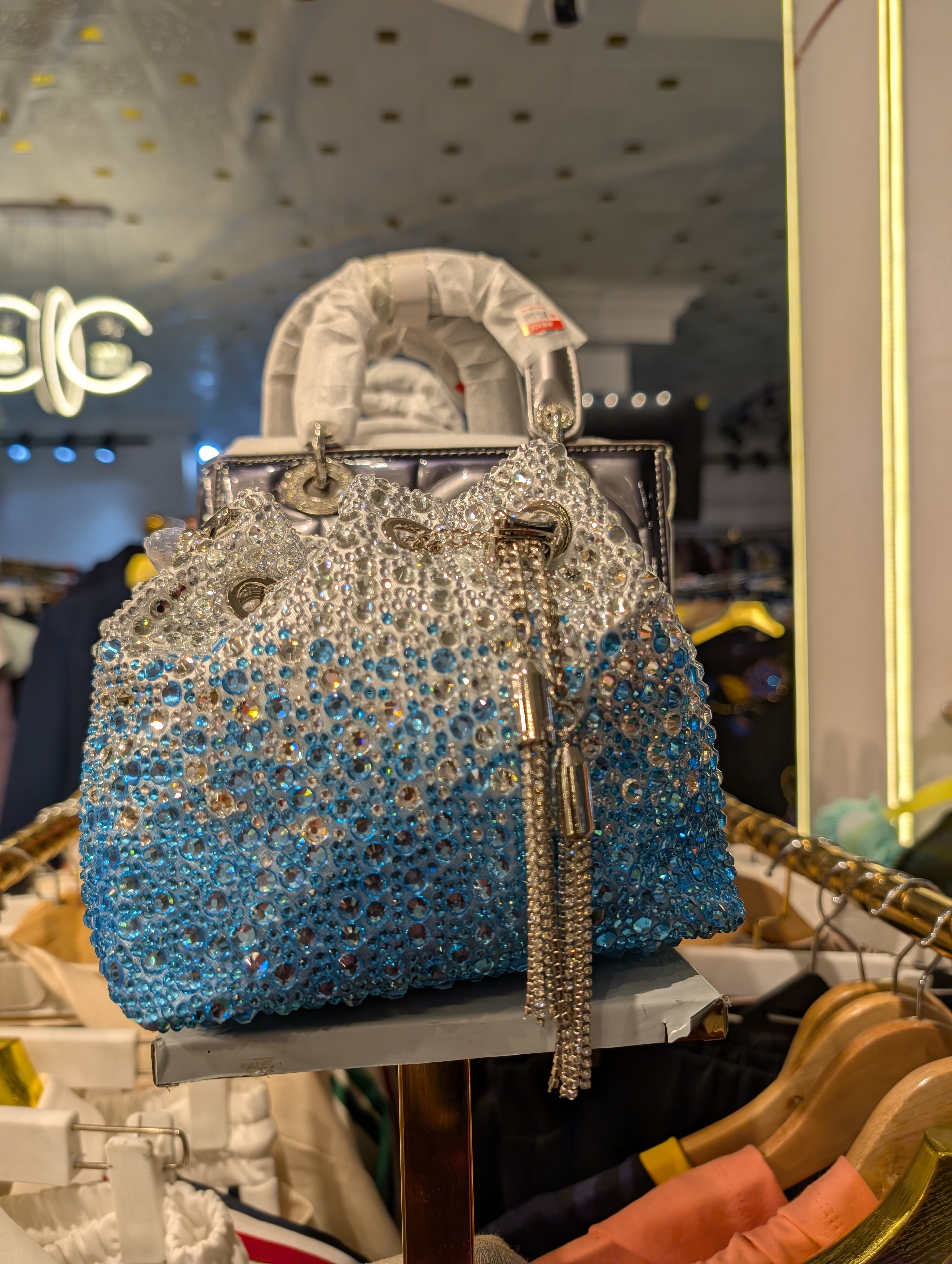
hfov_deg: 56.9
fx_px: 878
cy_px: 632
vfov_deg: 71.5
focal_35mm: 24
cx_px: 476
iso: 21
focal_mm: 6.9
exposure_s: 1/154
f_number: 1.68
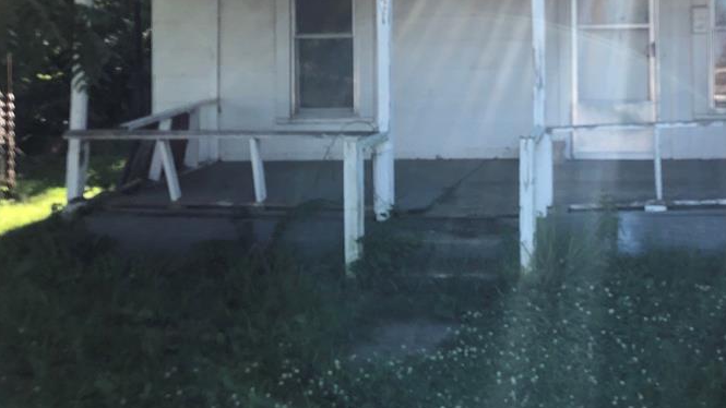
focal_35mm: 47
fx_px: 905
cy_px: 65
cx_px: 548
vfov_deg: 24.9
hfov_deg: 42.3
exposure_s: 1/501
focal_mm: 3.99
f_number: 1.8
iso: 20
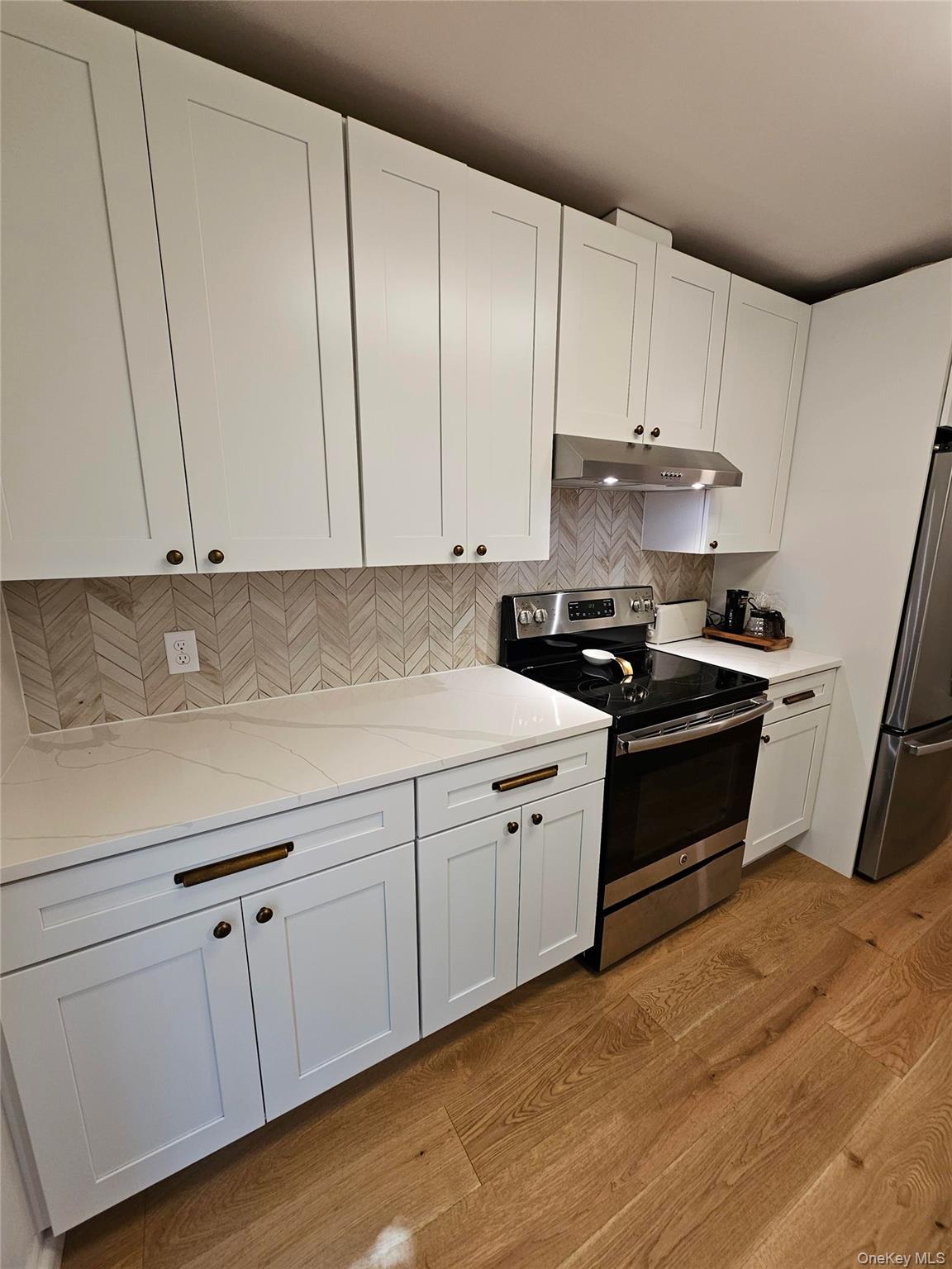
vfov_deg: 106.2
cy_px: 634
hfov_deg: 89.9
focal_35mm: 13
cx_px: 476
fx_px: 477
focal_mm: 2.2
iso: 125
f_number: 2.2
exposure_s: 1/60
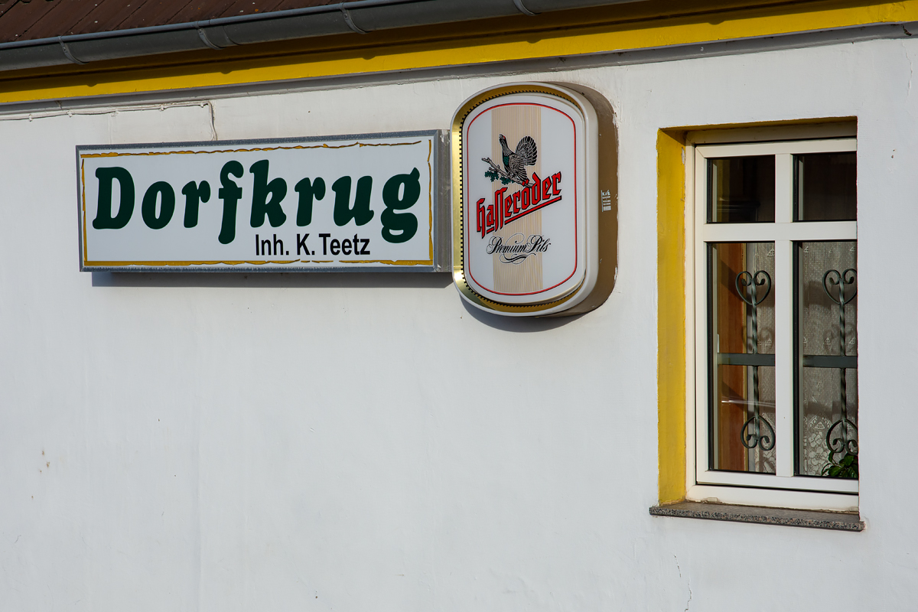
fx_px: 2677
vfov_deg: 13.0
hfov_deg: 19.5
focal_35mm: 105
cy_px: 306
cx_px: 459
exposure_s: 1/800
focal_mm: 70
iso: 200
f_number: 8
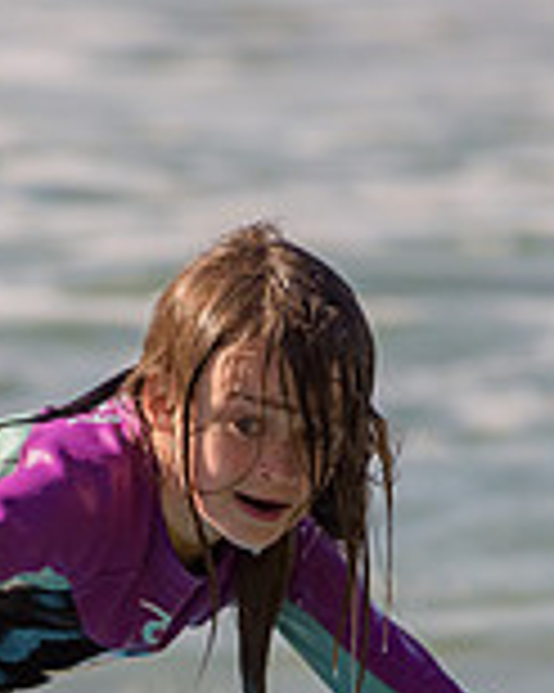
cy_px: 855
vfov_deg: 0.9
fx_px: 42303
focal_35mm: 2062
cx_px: -102
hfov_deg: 0.8
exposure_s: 1/2000
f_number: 5.6
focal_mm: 500
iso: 200
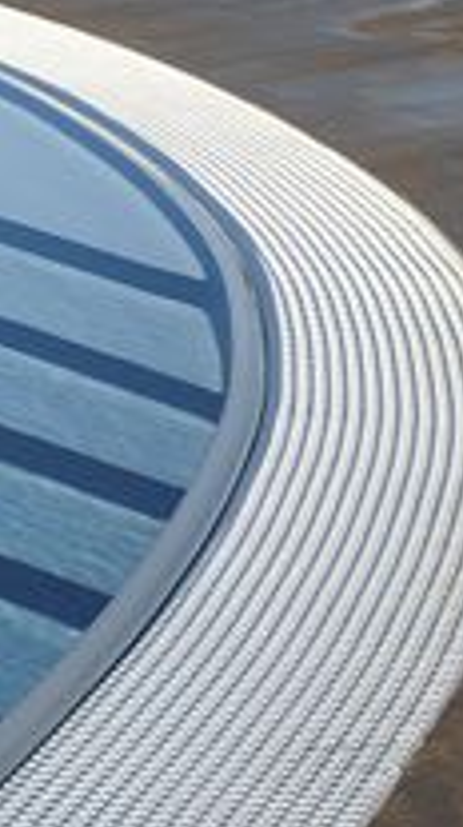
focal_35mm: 157
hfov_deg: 7.4
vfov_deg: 13.7
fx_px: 3436
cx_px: -411
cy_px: 429
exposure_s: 1/180
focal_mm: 62
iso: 200
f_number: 9.5
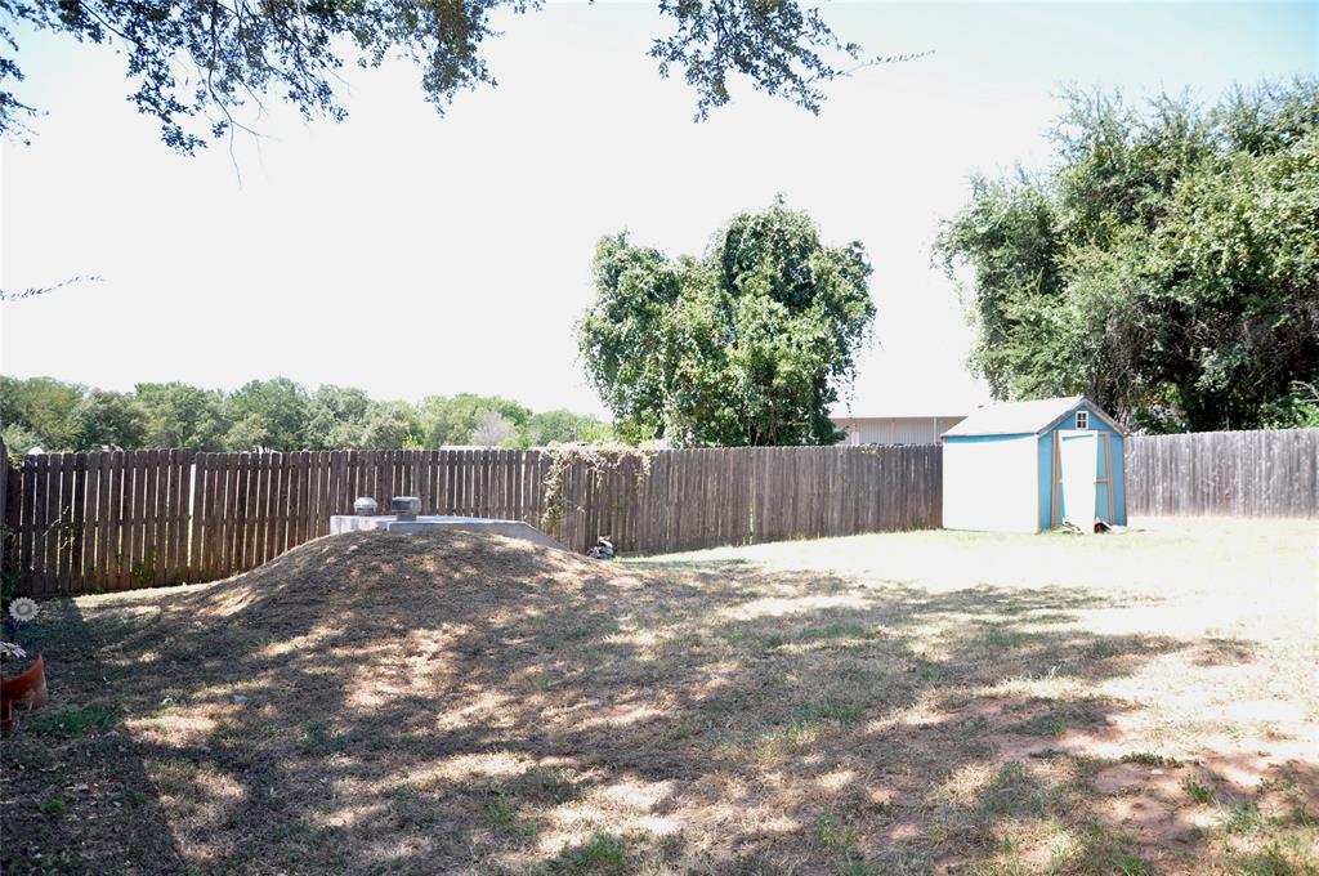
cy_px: 438
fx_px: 988
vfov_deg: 47.8
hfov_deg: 67.4
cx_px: 660
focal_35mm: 27
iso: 200
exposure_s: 1/200
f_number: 3.5
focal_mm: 18
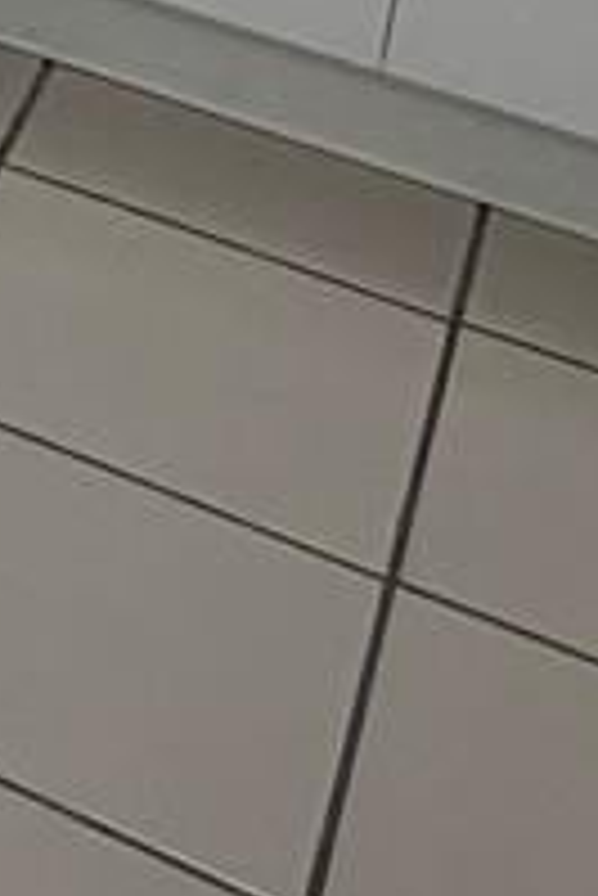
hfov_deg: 9.2
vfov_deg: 14.7
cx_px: -1223
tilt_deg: -16.1
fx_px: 2910
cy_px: -842
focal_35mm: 117
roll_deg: -0.9
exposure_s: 1/120
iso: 160
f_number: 2.2
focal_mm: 2.22
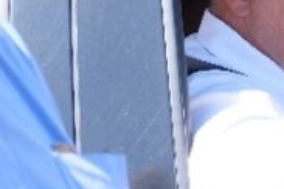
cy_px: 20
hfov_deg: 7.1
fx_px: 2248
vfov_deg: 4.8
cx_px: 407
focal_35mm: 285
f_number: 5.6
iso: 400
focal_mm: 50
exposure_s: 1/210
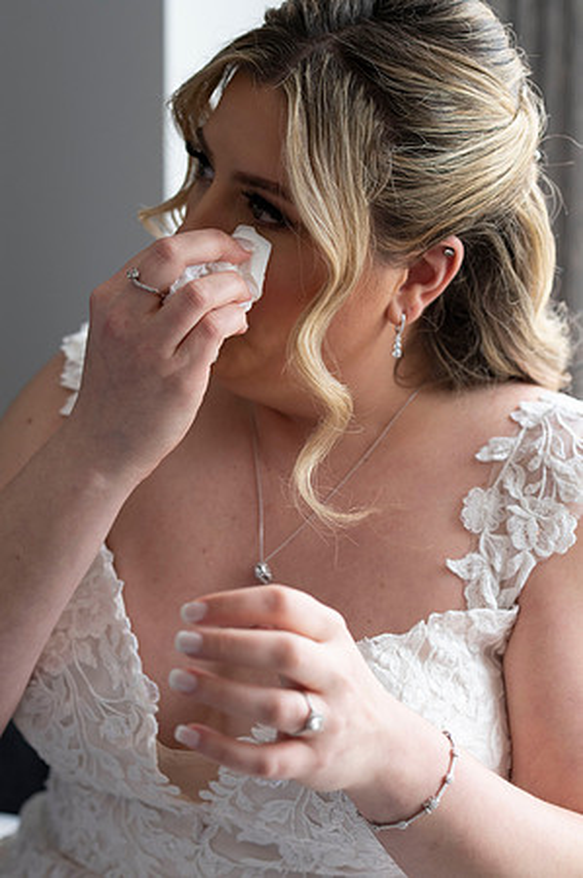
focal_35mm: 85
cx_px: 292
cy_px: 439
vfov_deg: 23.9
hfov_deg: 16.0
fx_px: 2069
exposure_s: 1/800
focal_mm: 85
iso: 1600
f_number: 4
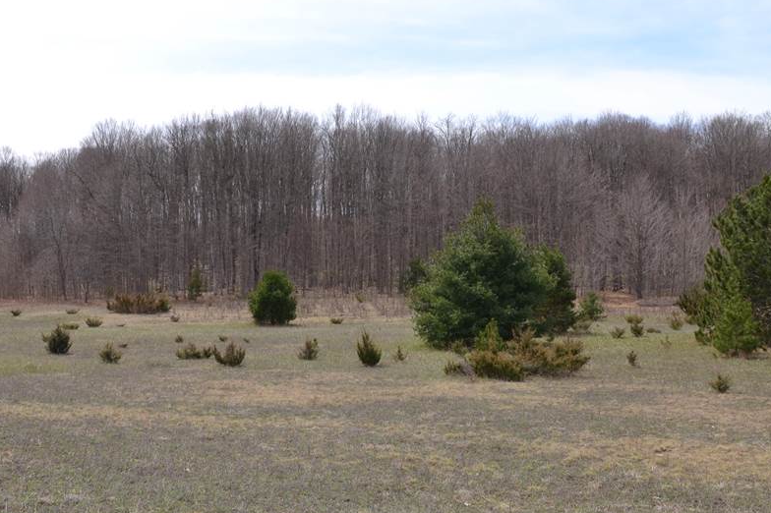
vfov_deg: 27.4
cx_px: 342
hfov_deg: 40.3
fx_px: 1049
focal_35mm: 49
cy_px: 186
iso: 100
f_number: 9
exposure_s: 1/200
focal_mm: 20
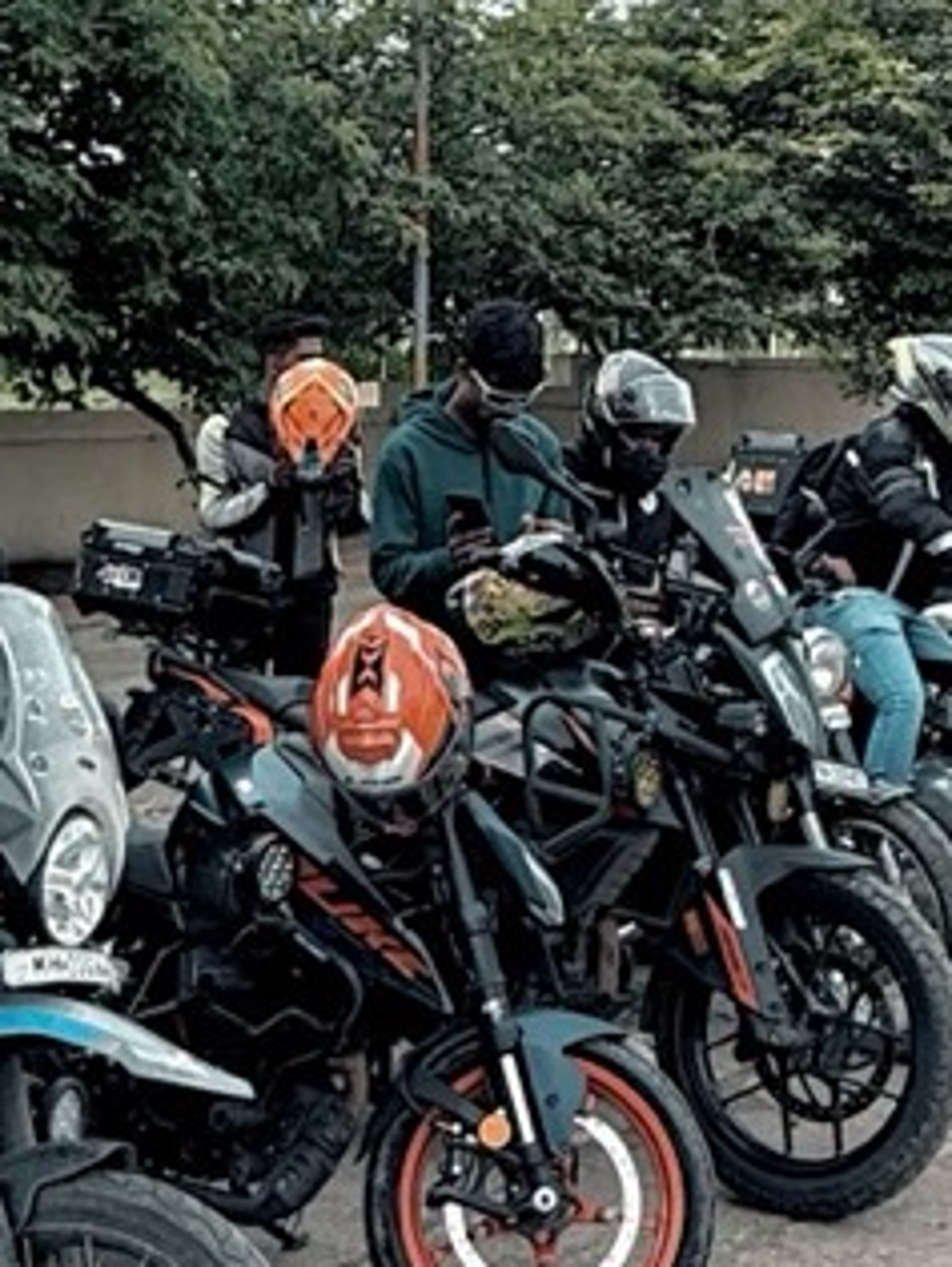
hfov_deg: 20.8
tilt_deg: +2.8
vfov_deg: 26.9
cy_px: 290
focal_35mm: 71
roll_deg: -1.1
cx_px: 482
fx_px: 2598
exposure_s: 1/442
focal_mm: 2.22
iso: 64
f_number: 2.2
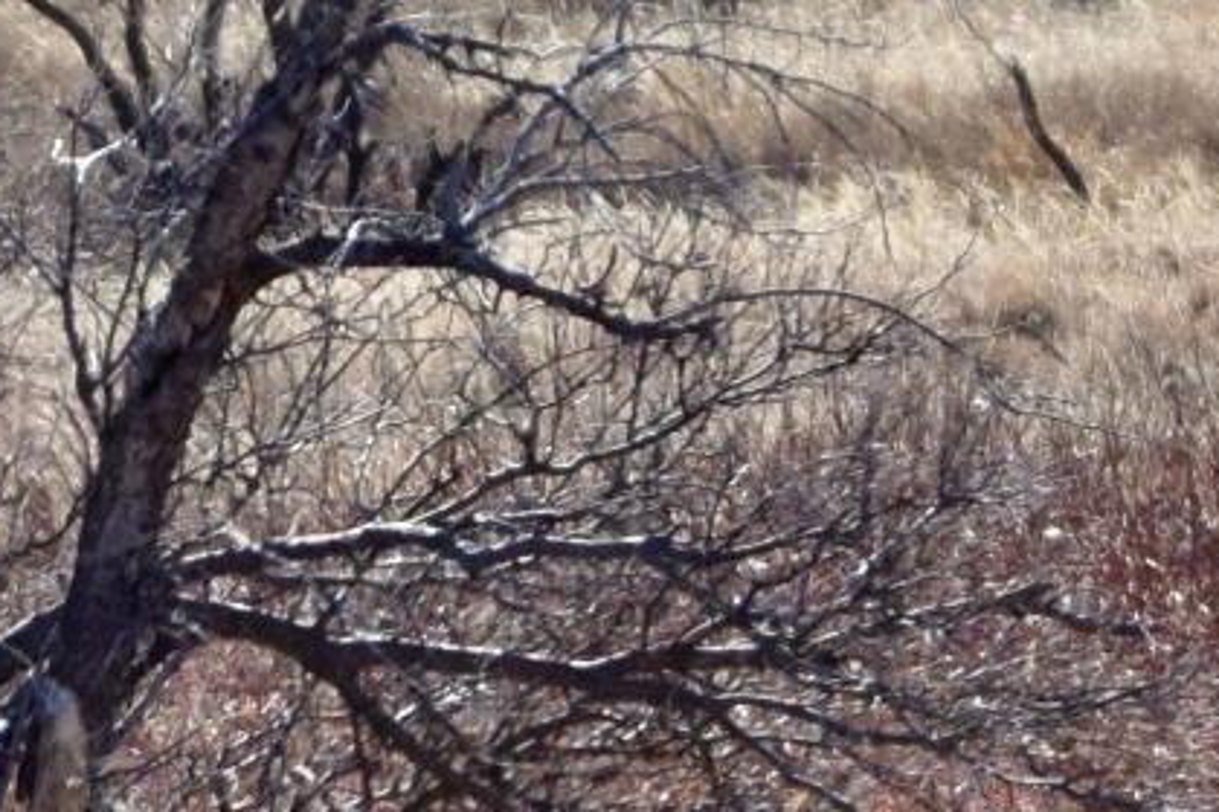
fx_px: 72626
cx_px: 2737
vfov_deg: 0.6
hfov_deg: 1.0
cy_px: 464
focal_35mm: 2145
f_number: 5.6
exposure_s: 1/2000
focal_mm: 200
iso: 280
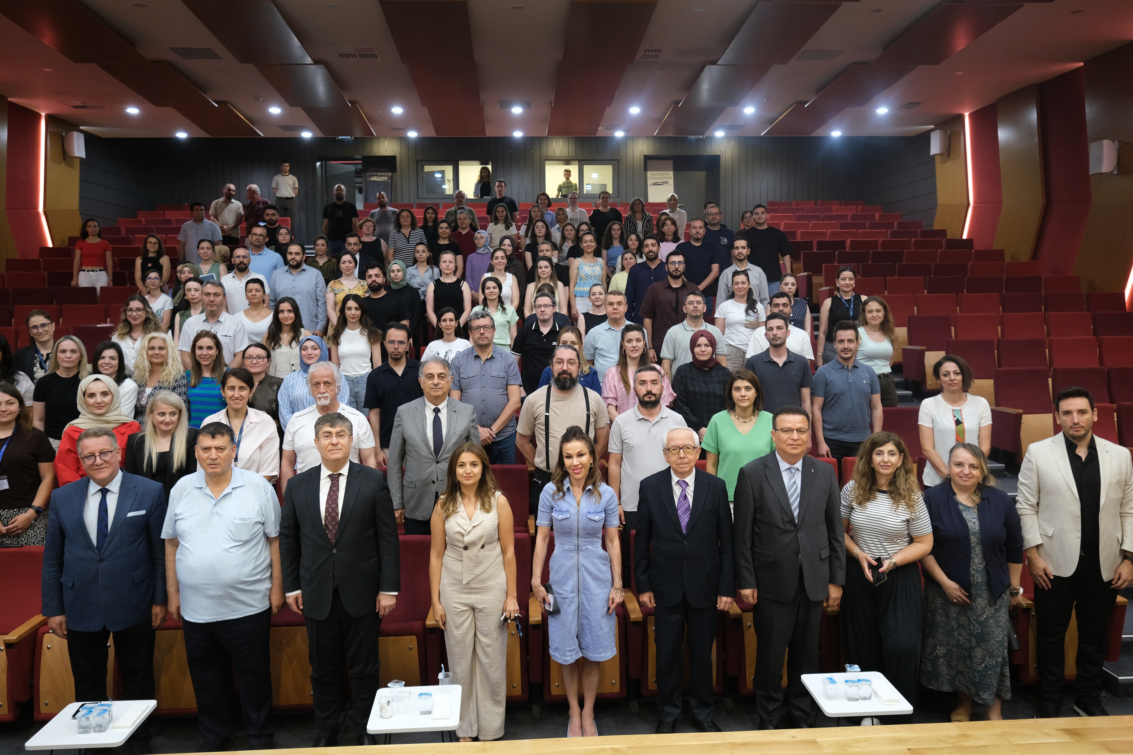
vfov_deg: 47.9
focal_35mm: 27
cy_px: 378
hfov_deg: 67.4
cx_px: 566
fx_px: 850
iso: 800
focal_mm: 18
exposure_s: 1/100
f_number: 1.4
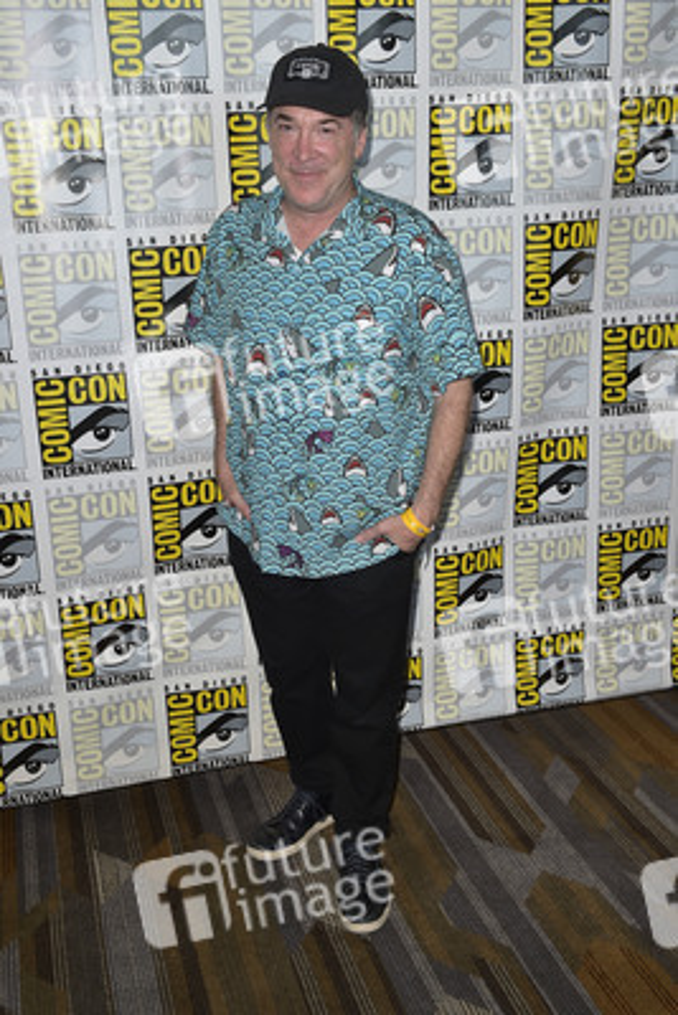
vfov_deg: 50.7
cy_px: 508
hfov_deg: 35.1
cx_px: 339
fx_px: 1072
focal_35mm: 38
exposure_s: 1/250
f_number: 6.3
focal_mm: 38
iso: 250
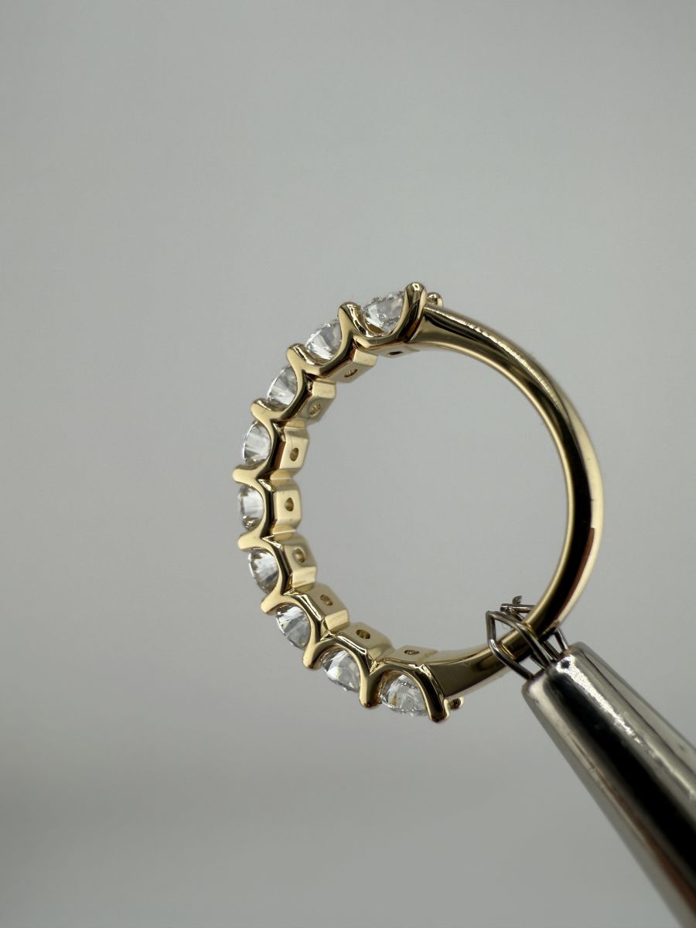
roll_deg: +0.0
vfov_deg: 71.6
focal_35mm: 24
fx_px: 643
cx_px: 348
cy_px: 464
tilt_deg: -19.5
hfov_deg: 56.8
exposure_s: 1/894
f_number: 2.2
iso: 20
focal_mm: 2.22
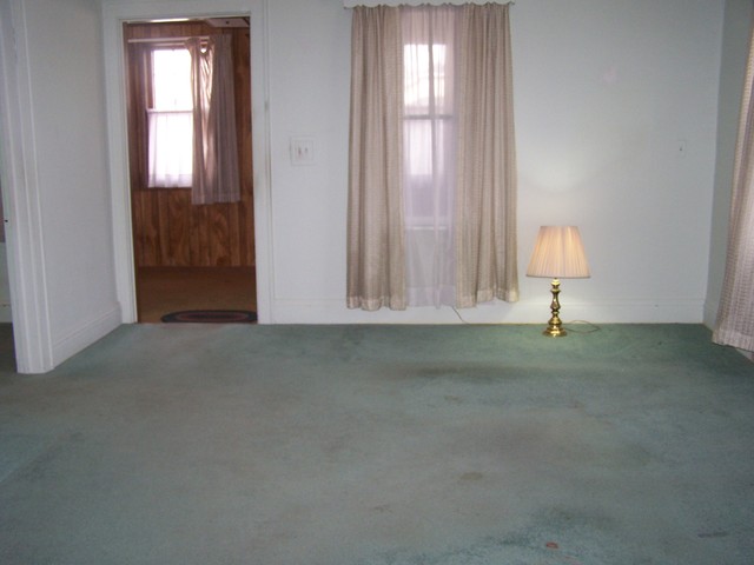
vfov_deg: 37.7
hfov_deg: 49.0
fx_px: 828
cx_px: 377
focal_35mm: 38
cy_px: 282
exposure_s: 1/60
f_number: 2.8
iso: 140
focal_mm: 6.3
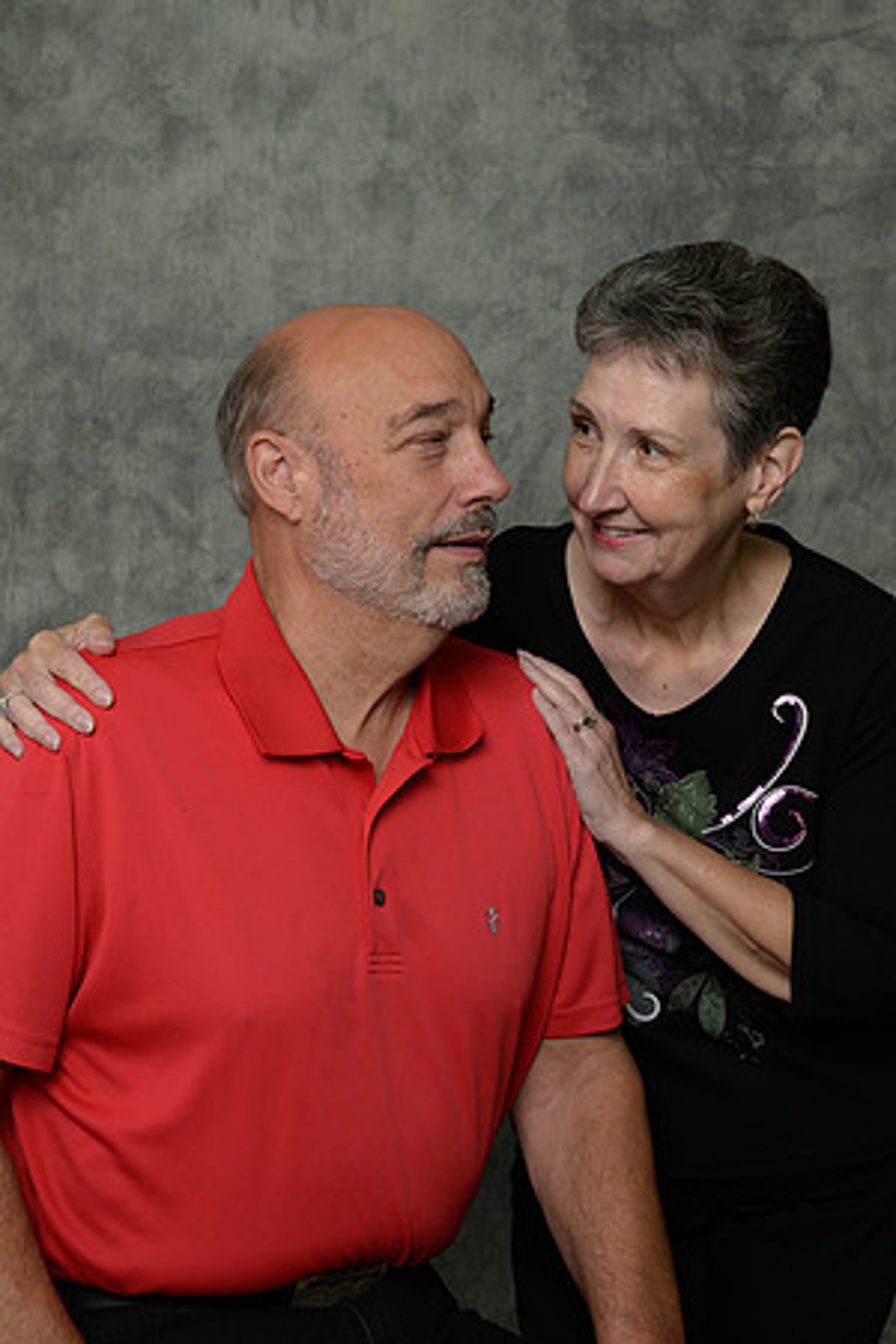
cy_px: 672
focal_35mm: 62
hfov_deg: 21.9
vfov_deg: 32.4
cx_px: 448
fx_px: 2314
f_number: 10
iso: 400
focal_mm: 62
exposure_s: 1/125
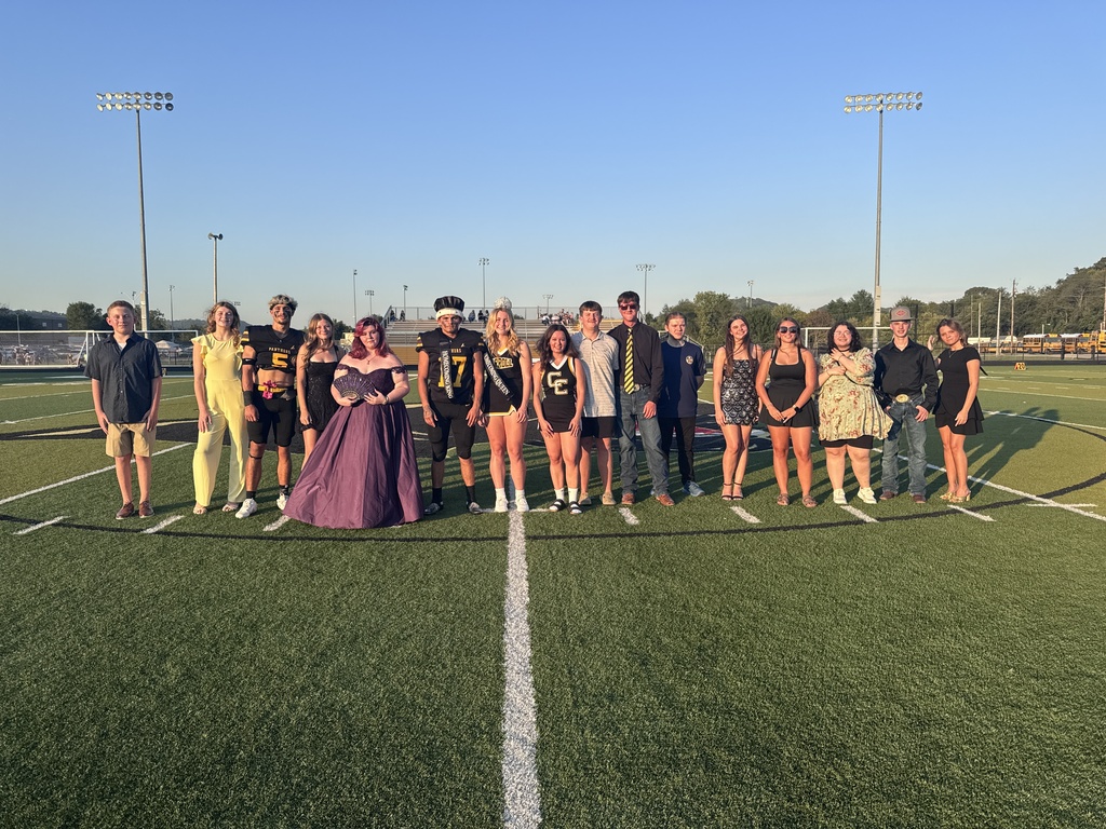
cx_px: 553
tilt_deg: -4.5
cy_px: 414
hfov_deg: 71.6
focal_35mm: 24
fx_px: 767
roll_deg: +0.7
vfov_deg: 56.8
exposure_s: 1/1818
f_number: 1.78
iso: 80
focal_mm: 6.76
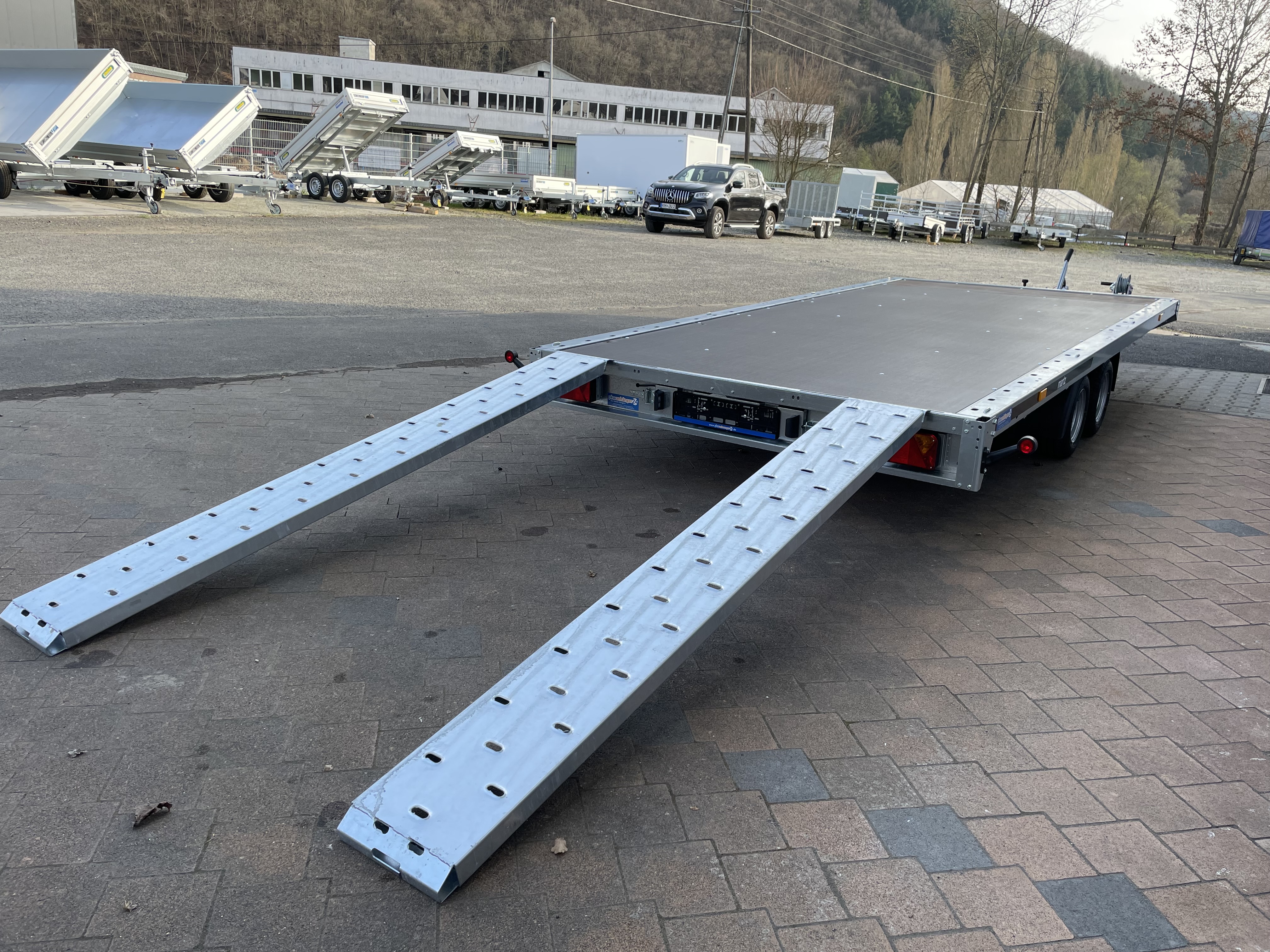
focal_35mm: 26
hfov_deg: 67.3
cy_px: 476
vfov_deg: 53.1
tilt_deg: -18.5
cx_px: 635
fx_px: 954
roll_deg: -4.8
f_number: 1.6
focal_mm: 4.2
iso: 32
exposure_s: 1/647
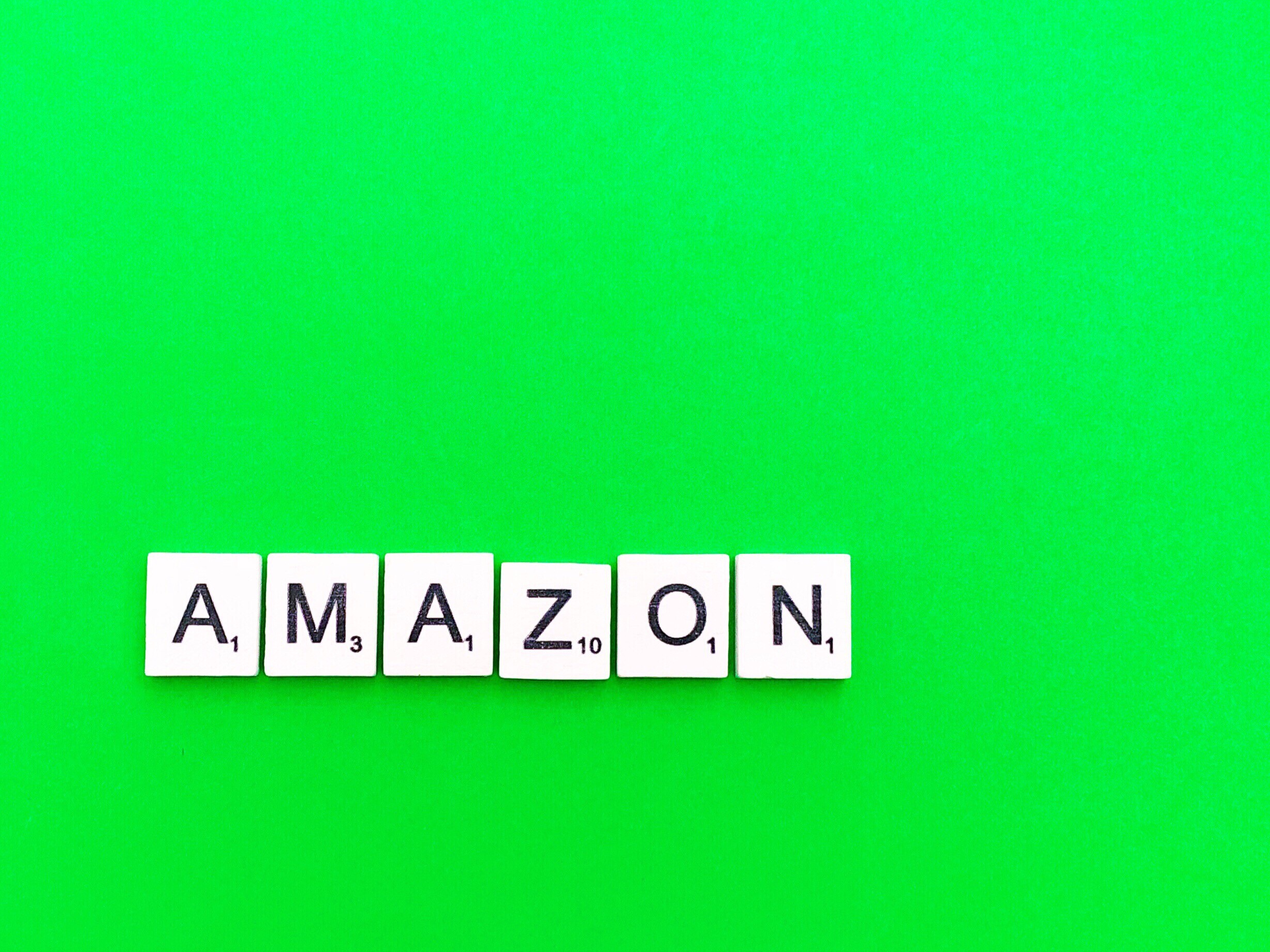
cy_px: 612
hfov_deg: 41.0
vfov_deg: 31.3
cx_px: 505
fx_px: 1688
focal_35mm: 46
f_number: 1.8
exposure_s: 1/15
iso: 50
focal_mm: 3.99
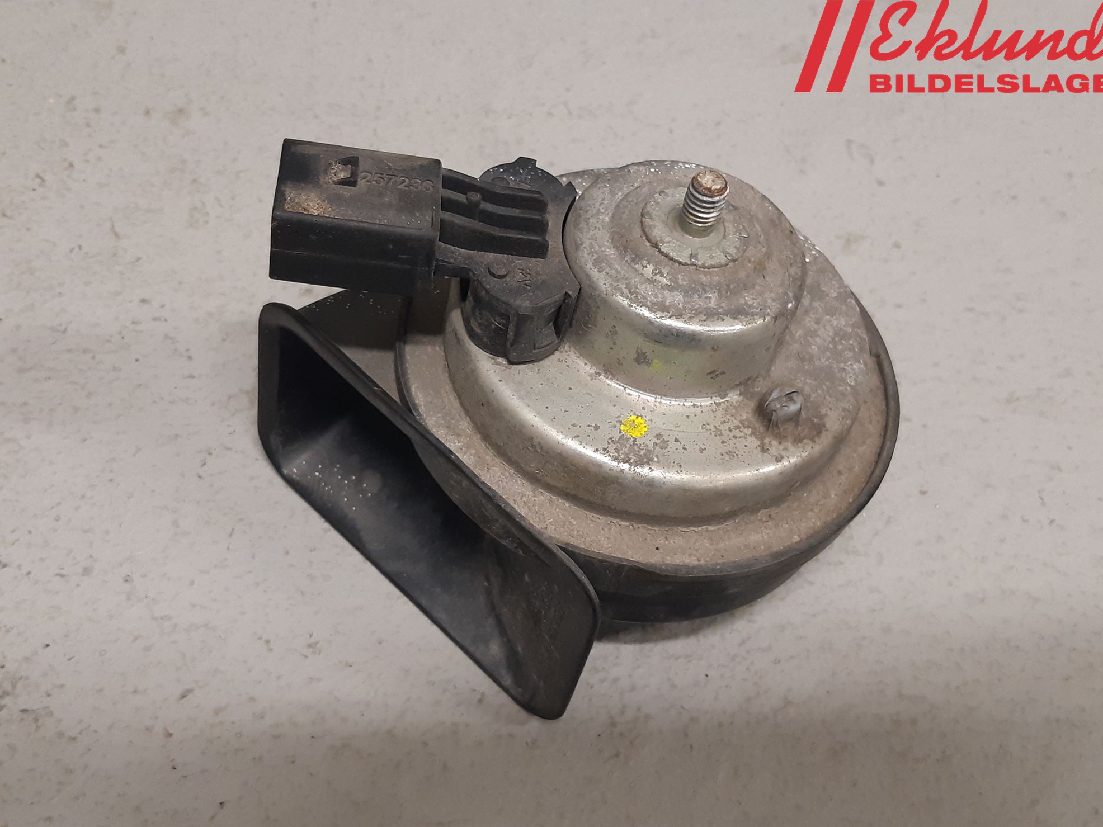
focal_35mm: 27
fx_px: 860
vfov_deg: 51.3
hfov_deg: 65.3
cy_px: 427
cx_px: 565
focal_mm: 3.93
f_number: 1.7
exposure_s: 1/50
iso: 160
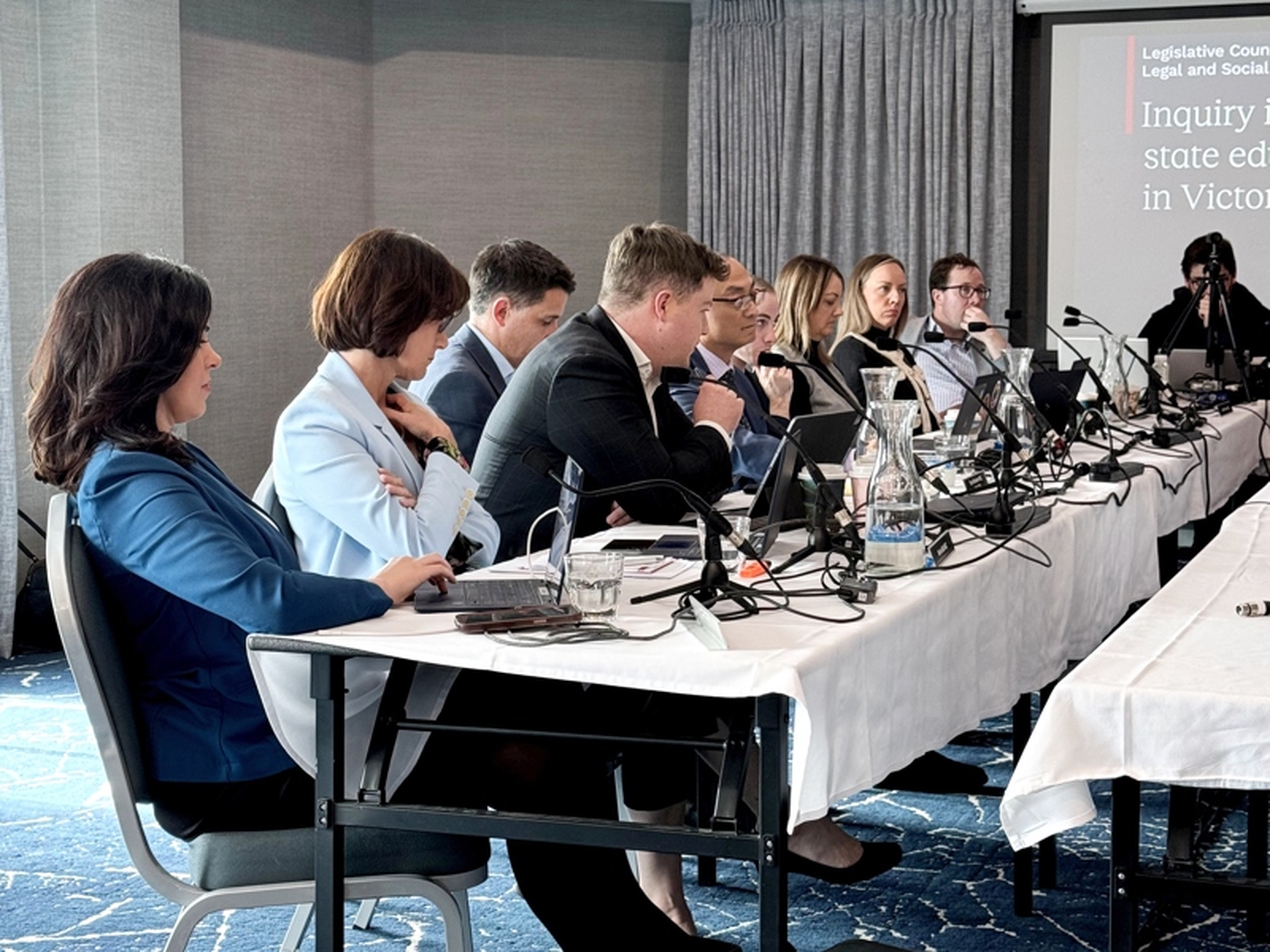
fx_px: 1761
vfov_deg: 30.3
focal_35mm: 48
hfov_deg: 39.7
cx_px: 635
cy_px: 476
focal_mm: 6.76
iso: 80
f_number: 1.78
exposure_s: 1/50
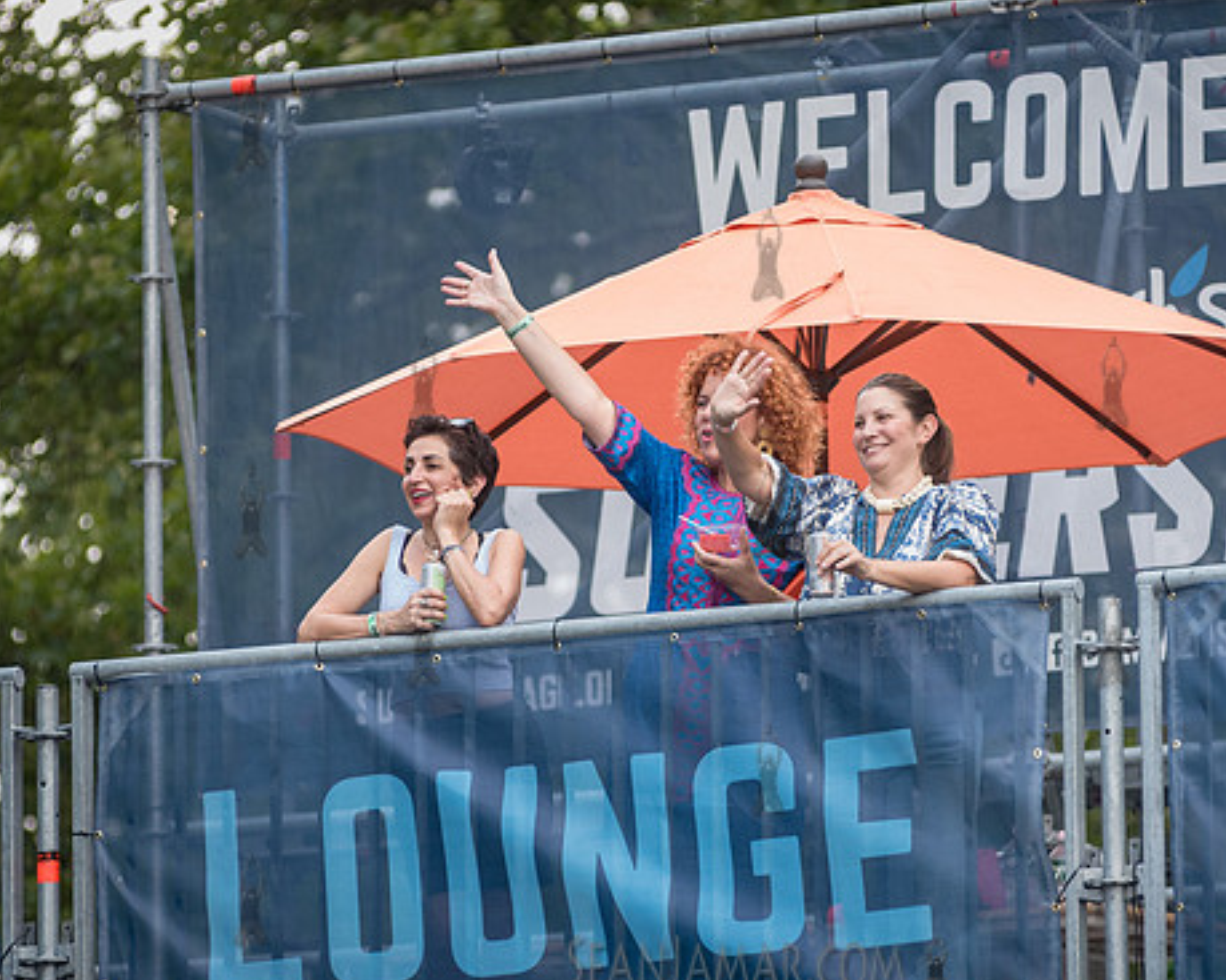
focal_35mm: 331
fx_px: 12008
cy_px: 553
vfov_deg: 4.7
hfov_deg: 5.8
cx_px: 743
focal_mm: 200
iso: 1000
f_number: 4
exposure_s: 1/500
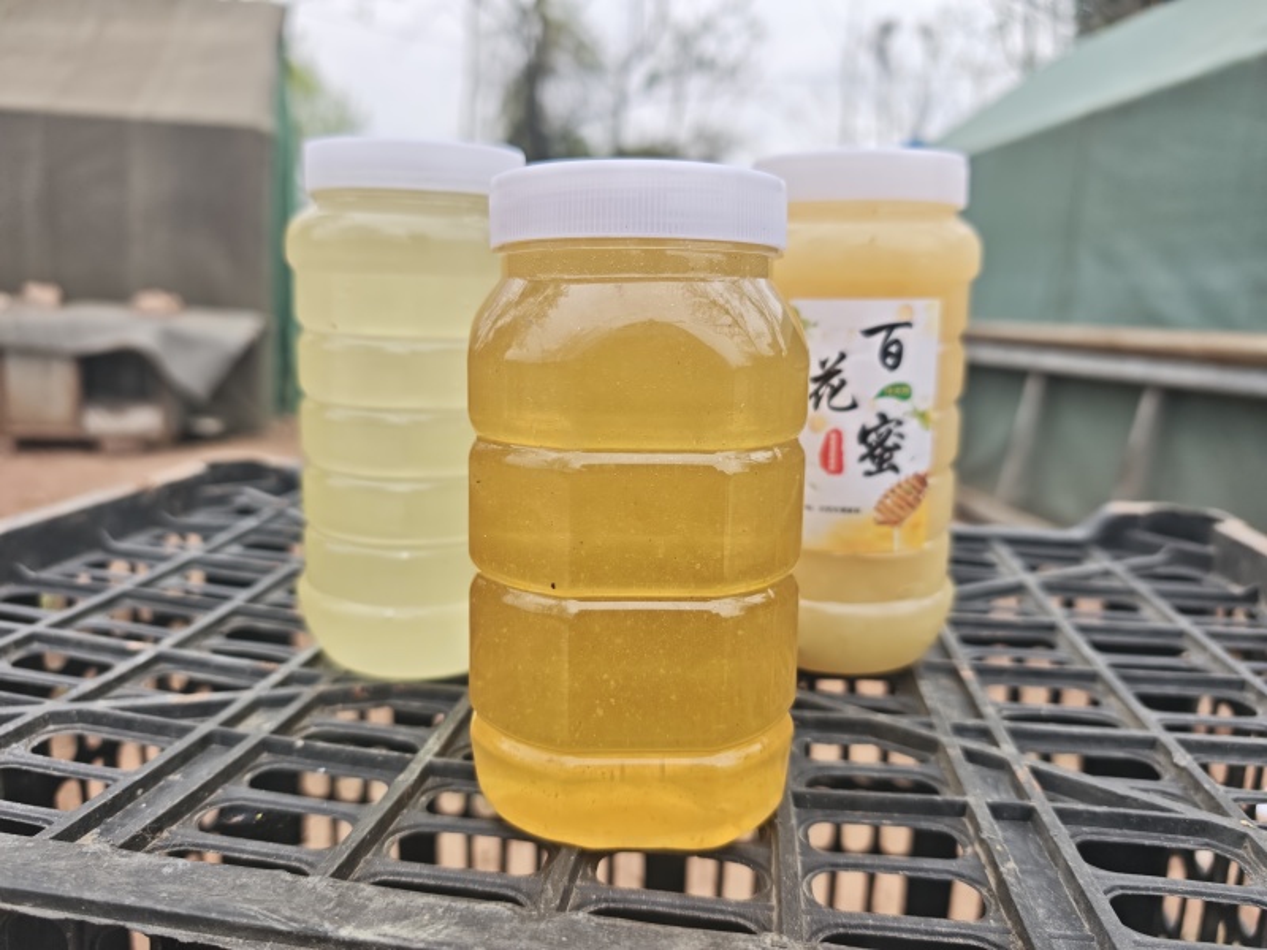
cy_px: 475
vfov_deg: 58.9
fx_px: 842
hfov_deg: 73.9
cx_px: 634
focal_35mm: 23
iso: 50
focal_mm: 6.68
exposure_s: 1/227
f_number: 1.44
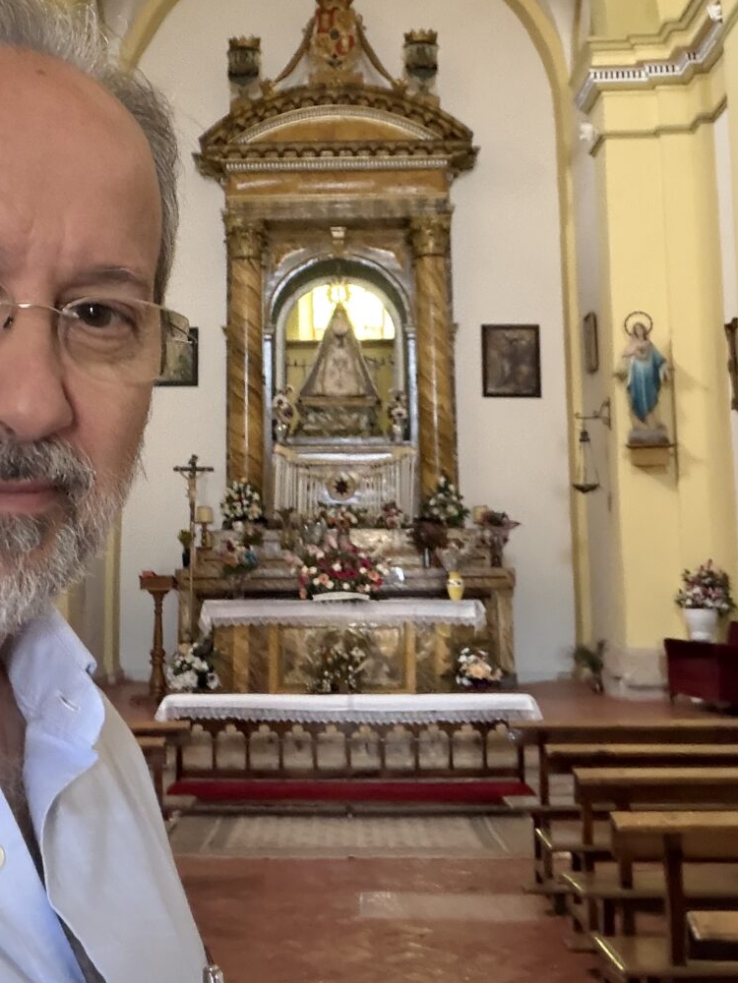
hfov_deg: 30.1
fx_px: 1364
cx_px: 269
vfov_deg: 39.0
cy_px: 300
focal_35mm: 48
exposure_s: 1/31
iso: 400
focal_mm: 2.71
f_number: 1.9
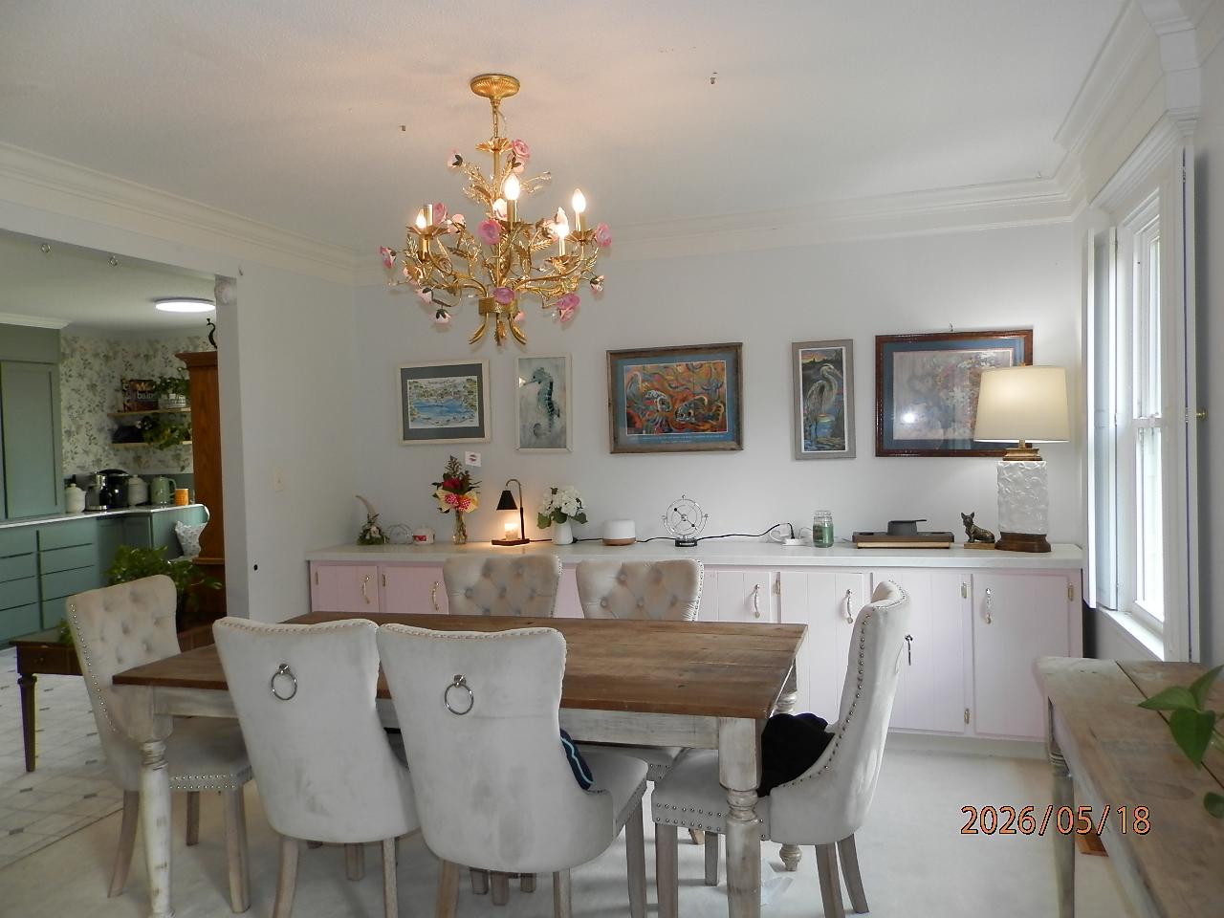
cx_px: 612
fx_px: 884
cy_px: 459
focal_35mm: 25
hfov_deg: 69.4
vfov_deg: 54.9
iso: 100
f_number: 3.1
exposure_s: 1/30
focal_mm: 4.5
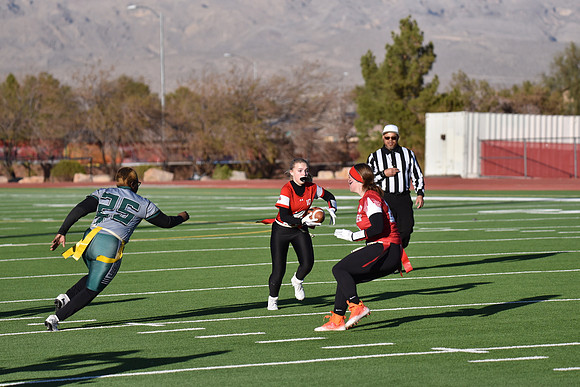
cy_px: 194
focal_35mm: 200
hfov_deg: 10.3
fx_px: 3223
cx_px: 290
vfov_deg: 6.9
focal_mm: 200
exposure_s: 1/4000
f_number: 5.3
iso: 450
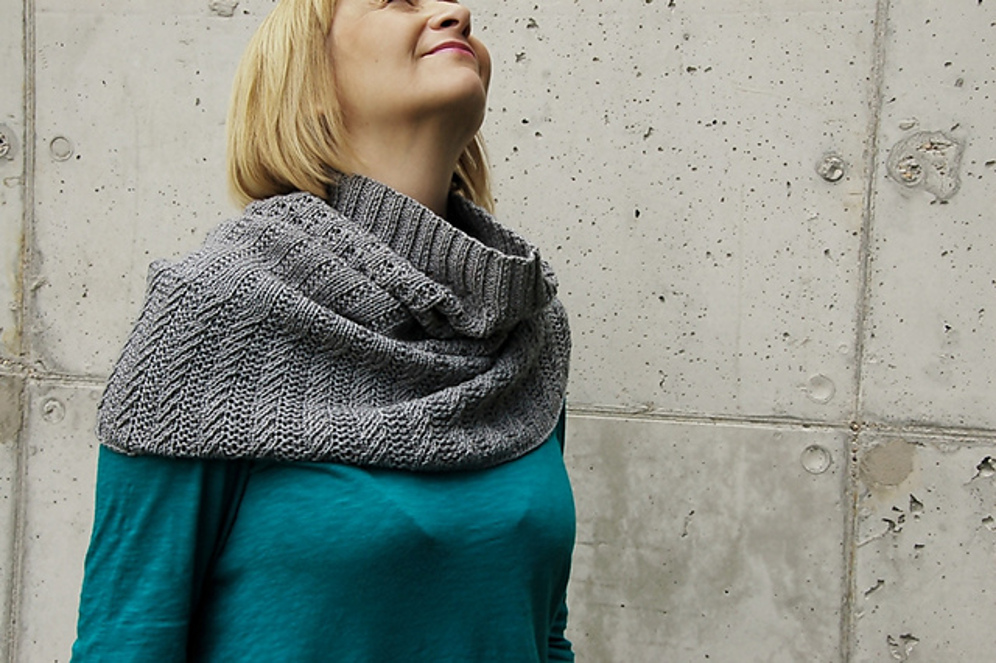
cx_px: 498
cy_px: 332
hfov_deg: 37.9
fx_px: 1452
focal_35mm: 52
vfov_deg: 25.7
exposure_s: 1/200
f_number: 11
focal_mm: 35
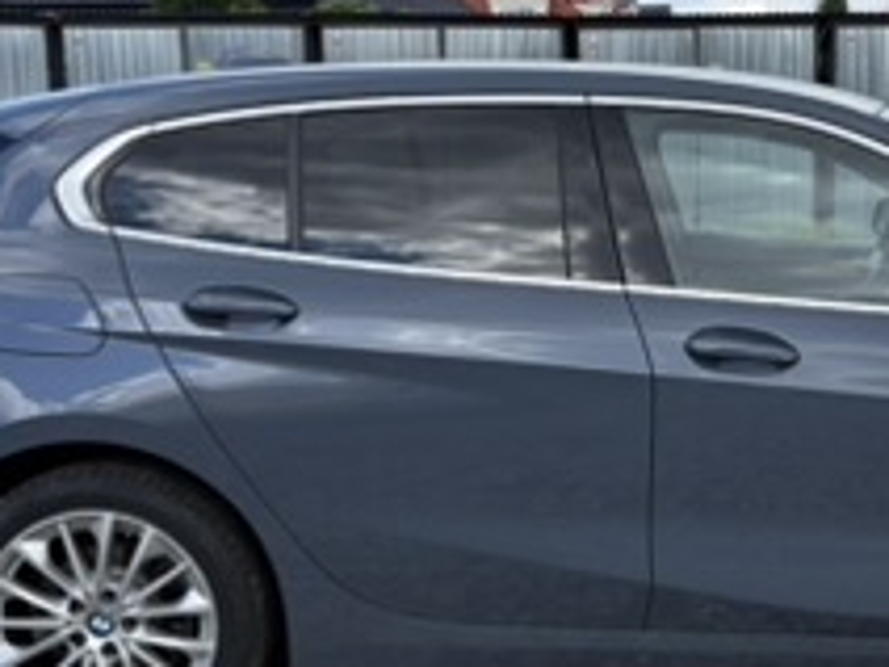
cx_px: 734
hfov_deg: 31.7
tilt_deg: -9.1
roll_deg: +0.5
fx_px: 1515
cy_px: 386
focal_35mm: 59
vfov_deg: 24.8
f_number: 1.6
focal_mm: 5.96
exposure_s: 1/1550
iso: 50
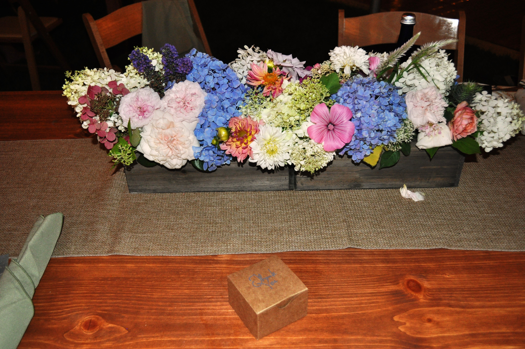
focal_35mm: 36
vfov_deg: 36.8
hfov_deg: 53.2
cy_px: 174
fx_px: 524
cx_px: 262
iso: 800
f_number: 4
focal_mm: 24
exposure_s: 1/60
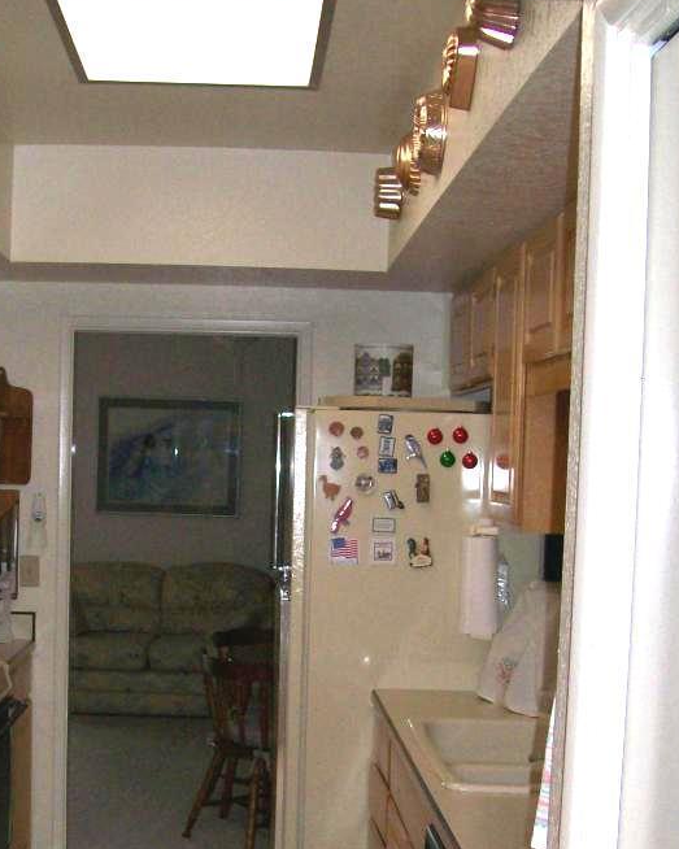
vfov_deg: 33.7
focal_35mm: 55
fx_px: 1382
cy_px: 602
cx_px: 234
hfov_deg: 27.5
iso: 140
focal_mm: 6
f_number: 2.7
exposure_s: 1/64
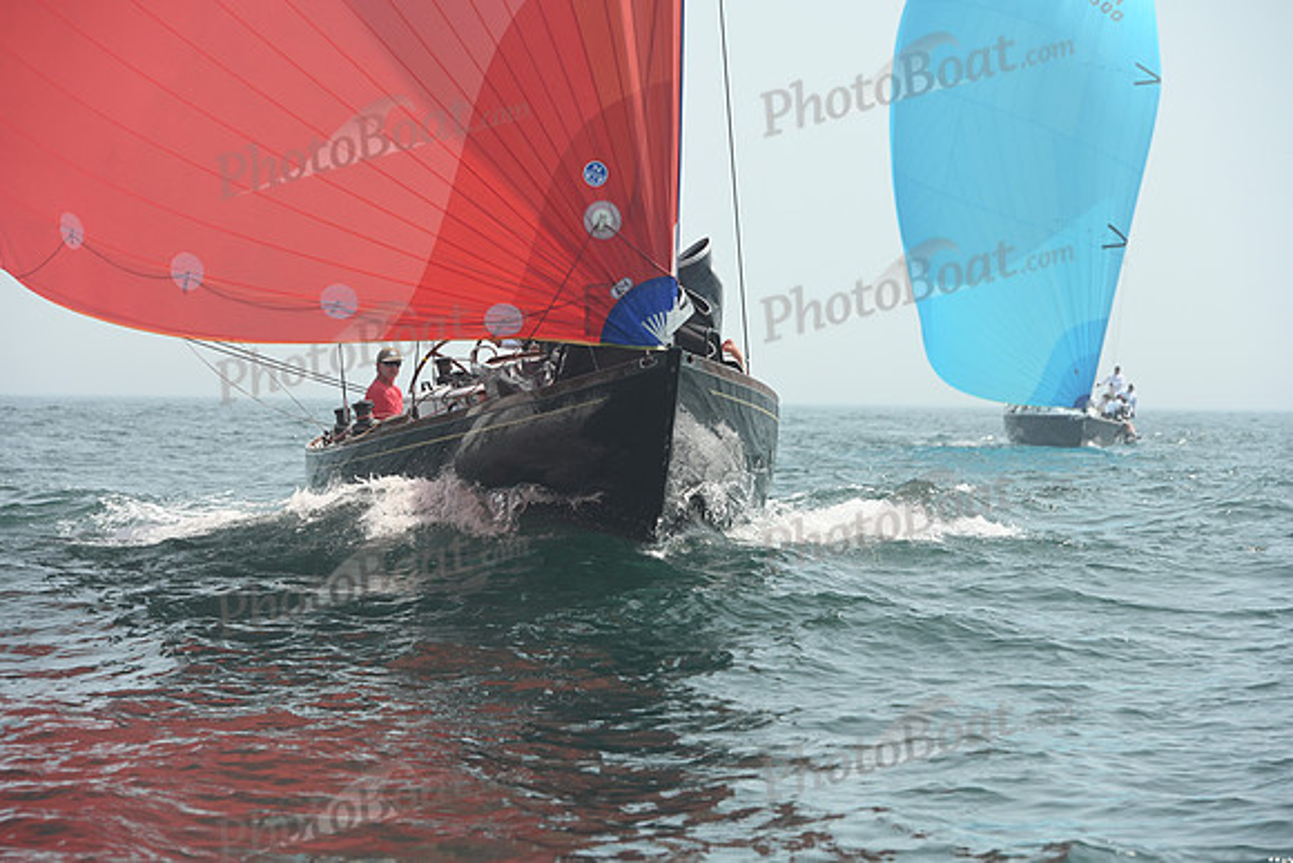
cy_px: 432
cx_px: 646
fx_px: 5927
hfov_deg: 12.4
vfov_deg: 8.3
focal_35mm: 165
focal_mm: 165
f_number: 7.1
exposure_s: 1/1250
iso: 320
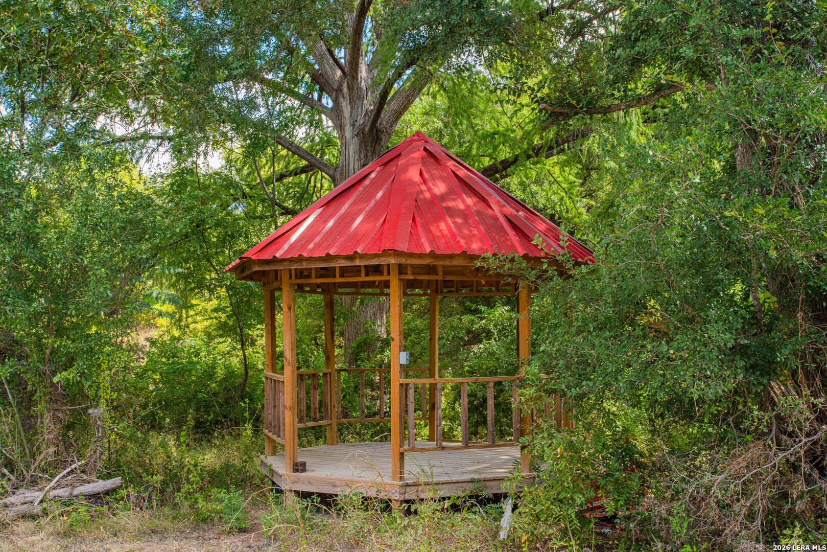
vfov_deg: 33.4
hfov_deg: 48.5
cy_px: 276
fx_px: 919
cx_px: 414
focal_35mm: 40
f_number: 13
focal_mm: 40
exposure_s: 1/30
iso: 500
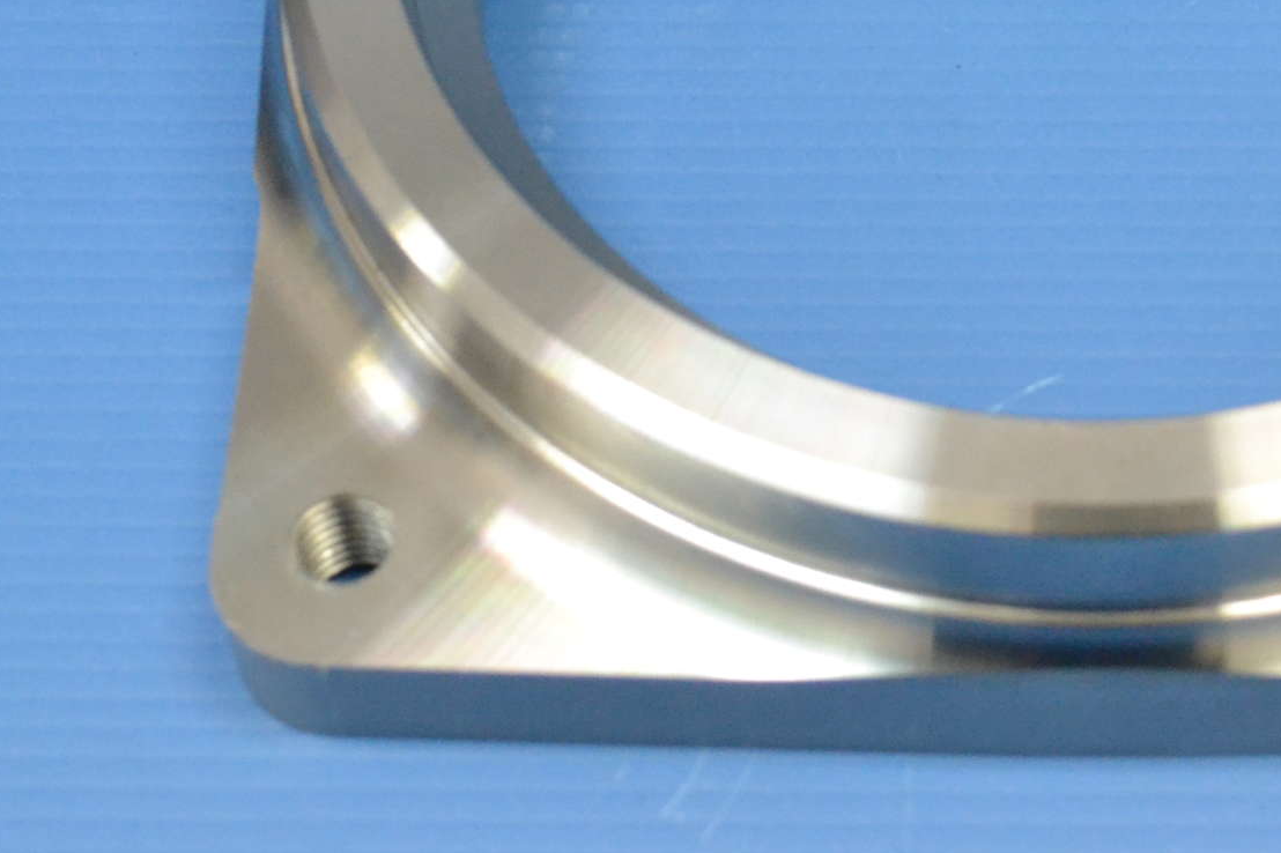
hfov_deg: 17.4
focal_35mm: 117
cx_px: 1028
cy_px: -12
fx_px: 4162
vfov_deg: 11.6
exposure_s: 1/50
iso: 3200
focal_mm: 36
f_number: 6.3
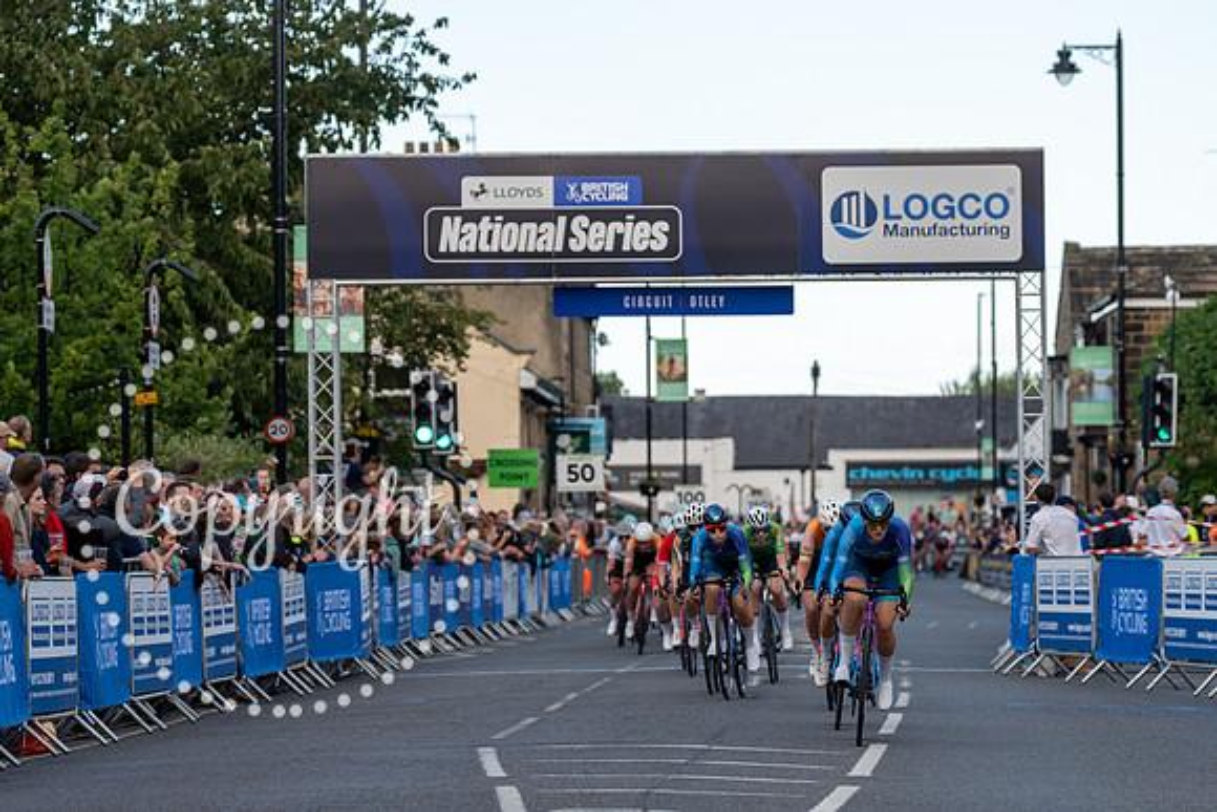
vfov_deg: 8.7
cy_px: 592
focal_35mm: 158
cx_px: 887
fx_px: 5341
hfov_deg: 13.0
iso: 250
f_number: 3.2
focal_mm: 108
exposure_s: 1/1000
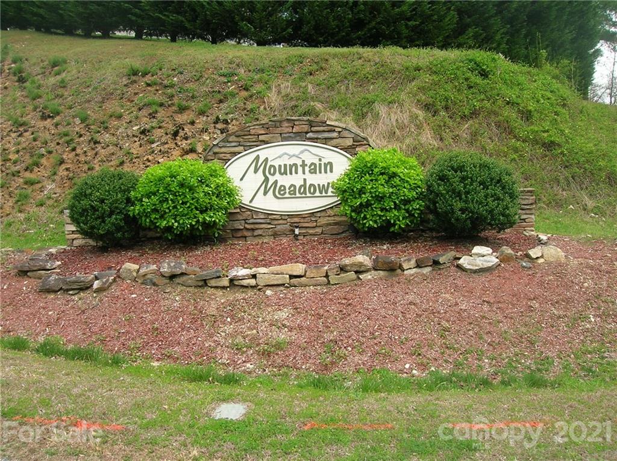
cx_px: 308
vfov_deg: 41.7
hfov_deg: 54.0
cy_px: 230
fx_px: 605
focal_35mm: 34
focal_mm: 5.7
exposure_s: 1/111
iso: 50
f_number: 4.9
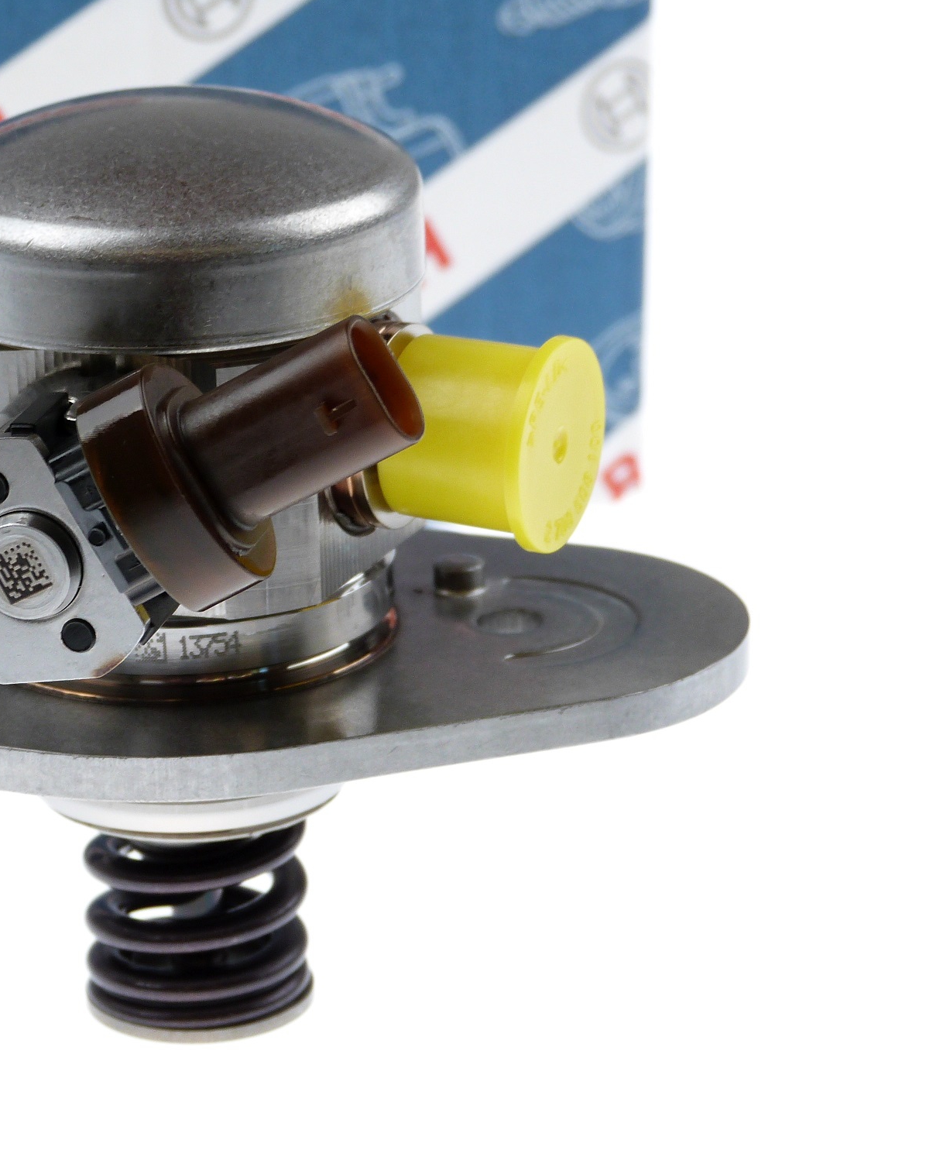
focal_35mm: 145
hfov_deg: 10.6
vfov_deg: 13.3
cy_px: 578
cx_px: 171
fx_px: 4965
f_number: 3.5
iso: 100
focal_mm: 20.1
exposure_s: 1/80
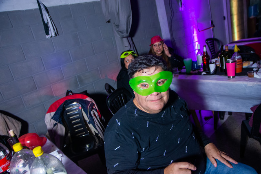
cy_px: 87
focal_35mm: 26
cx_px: 130
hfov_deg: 70.5
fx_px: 185
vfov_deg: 50.4
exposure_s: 1/30
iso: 2500
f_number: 2.8
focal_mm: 17
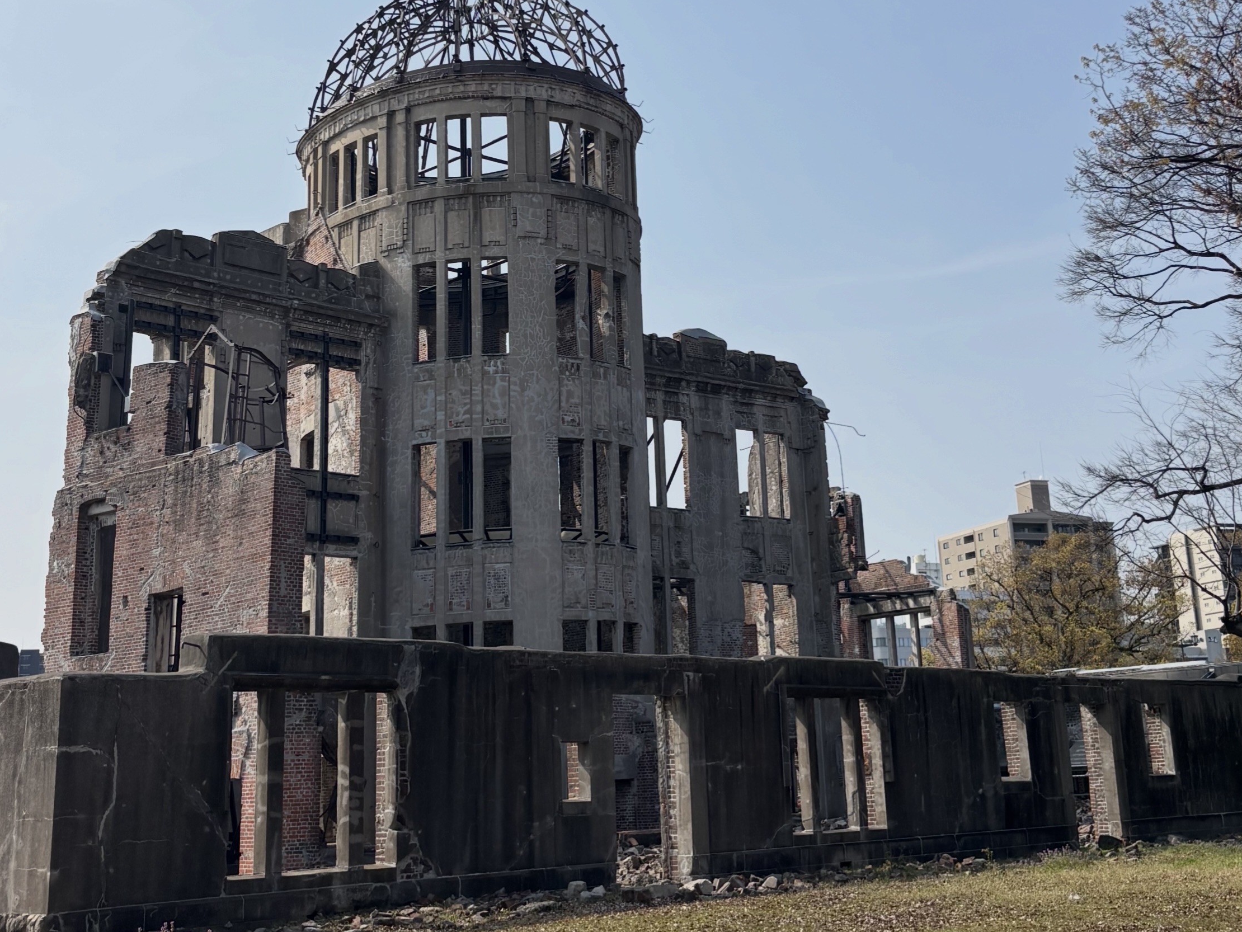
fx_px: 1292
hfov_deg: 51.2
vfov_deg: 39.6
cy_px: 391
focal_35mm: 36
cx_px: 688
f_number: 1.6
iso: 50
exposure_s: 1/5952
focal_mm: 5.96
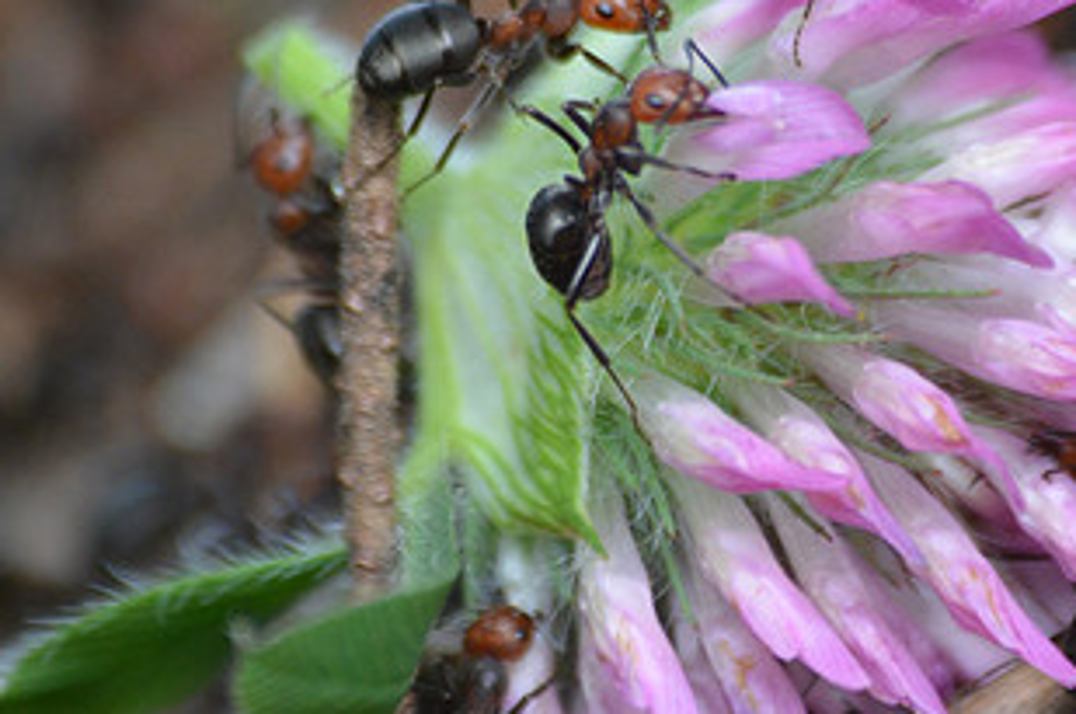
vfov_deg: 1.6
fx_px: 25187
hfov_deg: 2.4
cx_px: 787
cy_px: 303
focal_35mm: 844
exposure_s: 1/500
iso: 1000
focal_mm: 300
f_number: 5.6
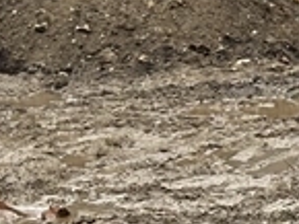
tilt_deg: +5.3
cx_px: 208
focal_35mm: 339
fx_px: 2931
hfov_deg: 5.8
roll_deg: +2.0
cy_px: -356
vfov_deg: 4.3
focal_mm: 6.86
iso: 64
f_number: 1.78
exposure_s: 1/182
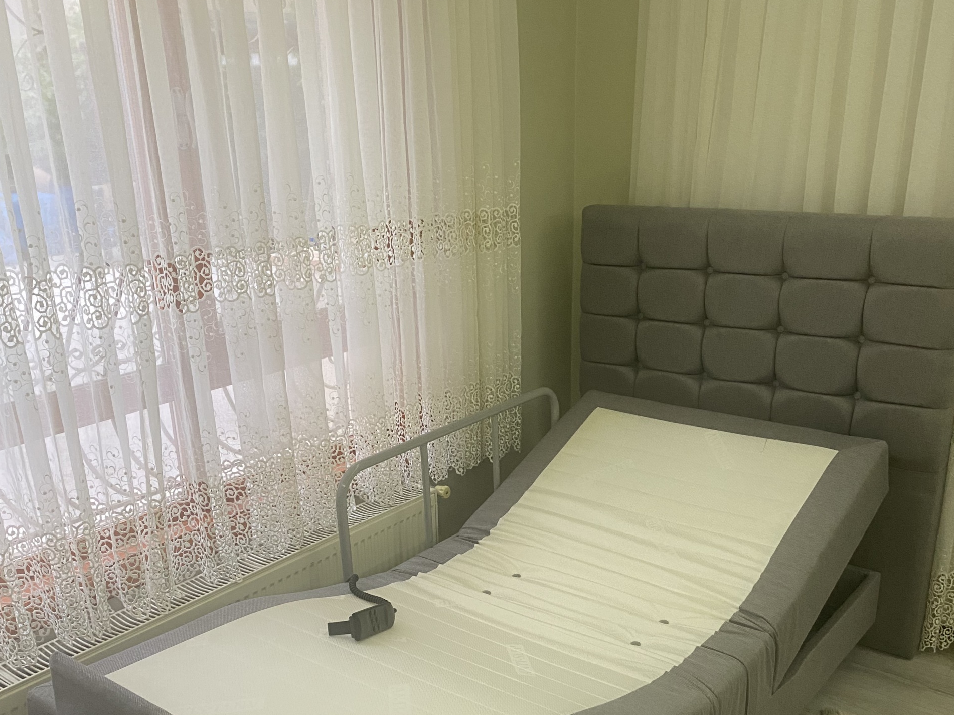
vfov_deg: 40.0
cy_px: 498
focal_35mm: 35
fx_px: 964
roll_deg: +3.2
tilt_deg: -21.4
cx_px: 480
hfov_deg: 52.6
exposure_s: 1/60
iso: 200
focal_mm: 4.25
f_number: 1.8
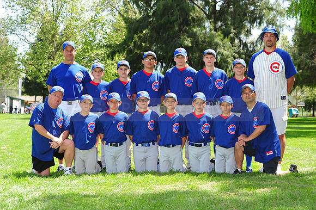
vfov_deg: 17.0
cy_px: 105
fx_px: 702
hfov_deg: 25.4
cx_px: 158
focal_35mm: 80
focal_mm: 80
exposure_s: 1/160
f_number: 7.1
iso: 200
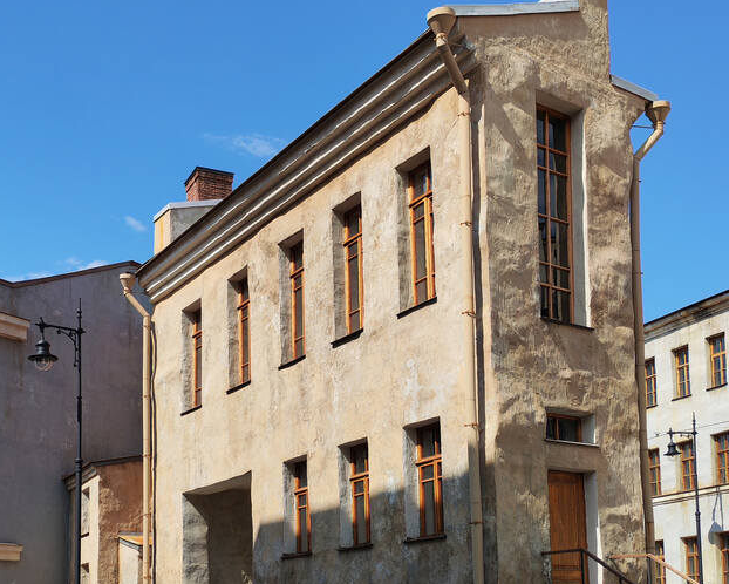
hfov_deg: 40.8
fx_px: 971
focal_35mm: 45
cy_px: 345
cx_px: 260
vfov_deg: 33.4
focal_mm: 6.12
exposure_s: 1/680
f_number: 1.9
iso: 50
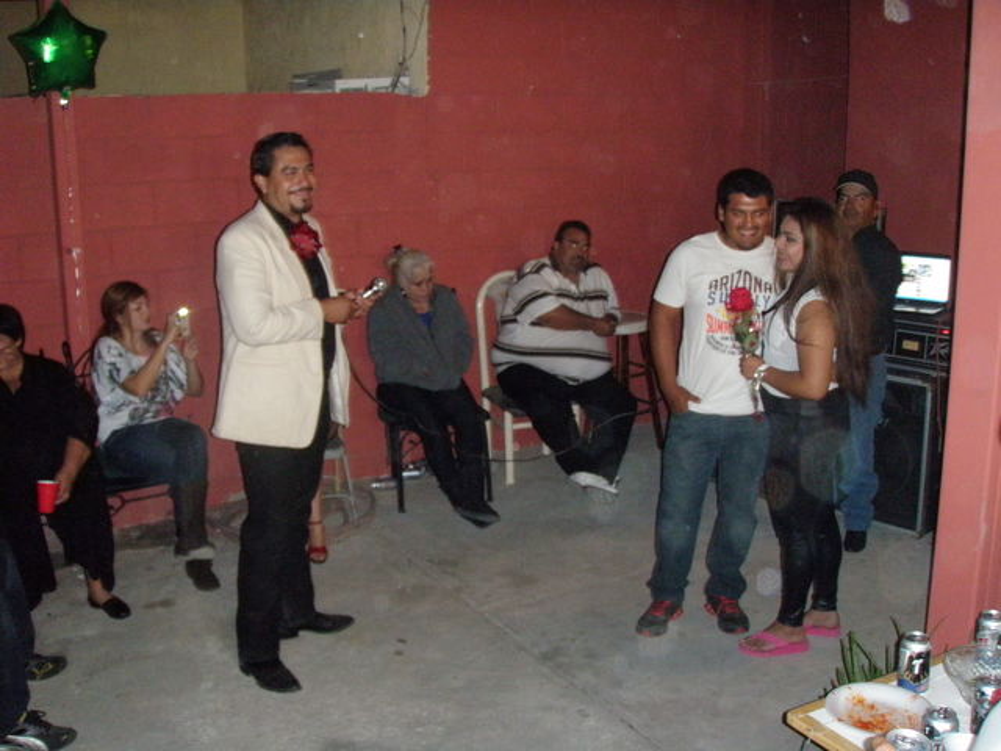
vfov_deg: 37.7
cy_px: 376
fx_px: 1099
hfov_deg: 49.0
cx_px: 500
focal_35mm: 38
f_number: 3.5
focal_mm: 6.7
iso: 500
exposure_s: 1/30
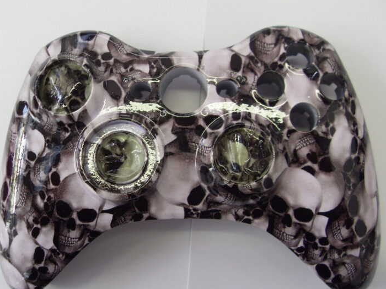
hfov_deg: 46.8
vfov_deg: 36.0
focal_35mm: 40
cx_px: 184
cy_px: 151
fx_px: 446
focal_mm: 6.3
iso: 120
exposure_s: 1/45
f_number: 2.8
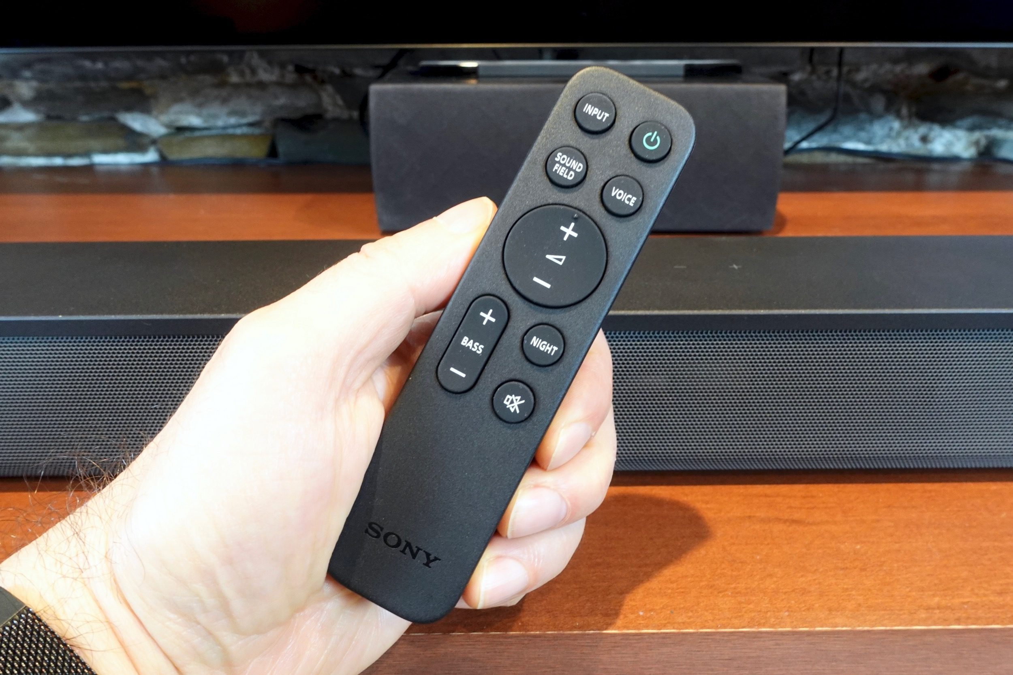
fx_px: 675
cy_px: 338
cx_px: 506
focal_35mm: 24
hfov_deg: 73.7
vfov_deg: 53.1
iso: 1000
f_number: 5.6
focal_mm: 9.4
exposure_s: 1/8
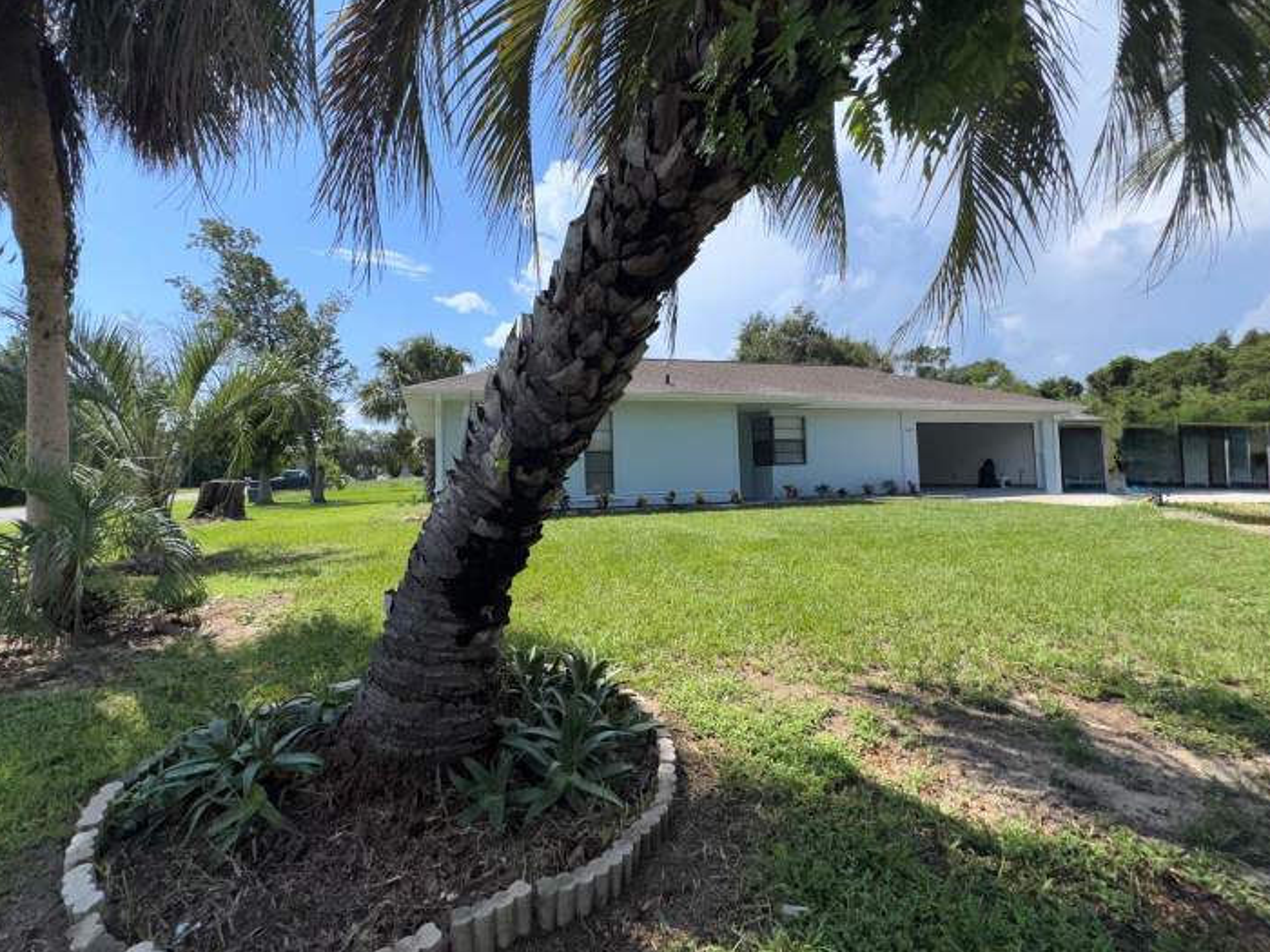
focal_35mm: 16
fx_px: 587
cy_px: 452
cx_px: 630
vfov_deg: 78.0
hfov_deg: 94.5
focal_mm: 2.22
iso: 32
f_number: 2.2
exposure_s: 1/2770
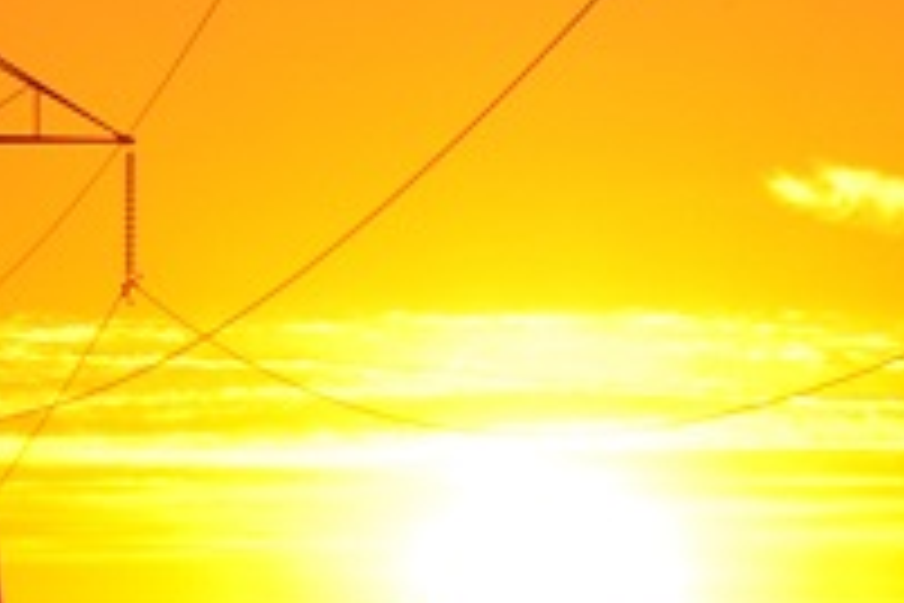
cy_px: -837
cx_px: -1129
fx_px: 21035
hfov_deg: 2.4
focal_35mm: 838
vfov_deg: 1.6
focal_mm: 75
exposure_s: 1/50
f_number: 22
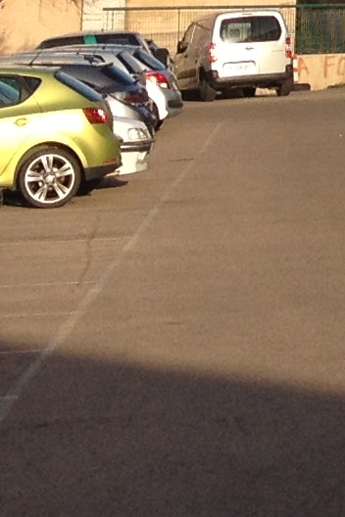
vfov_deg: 8.7
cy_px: -481
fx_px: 3234
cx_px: 862
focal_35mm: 225
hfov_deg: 5.8
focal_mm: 4.28
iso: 64
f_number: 2.4
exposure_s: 1/1151
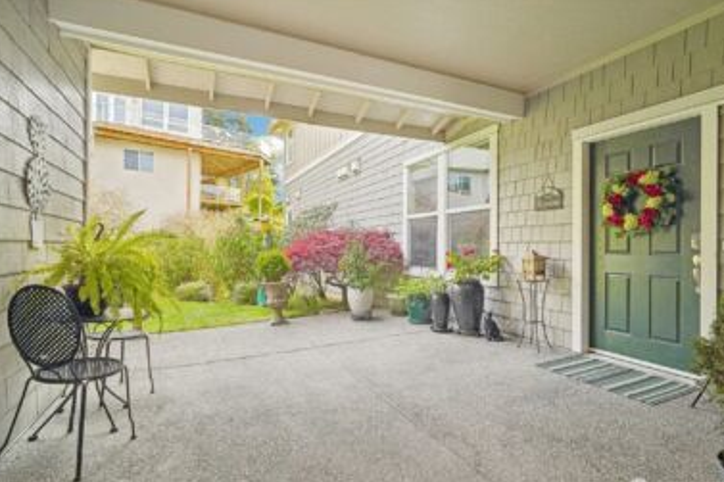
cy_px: 251
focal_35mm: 17
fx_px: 342
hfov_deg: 93.3
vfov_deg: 70.4
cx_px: 353
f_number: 8
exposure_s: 1/250
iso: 1600
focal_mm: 16
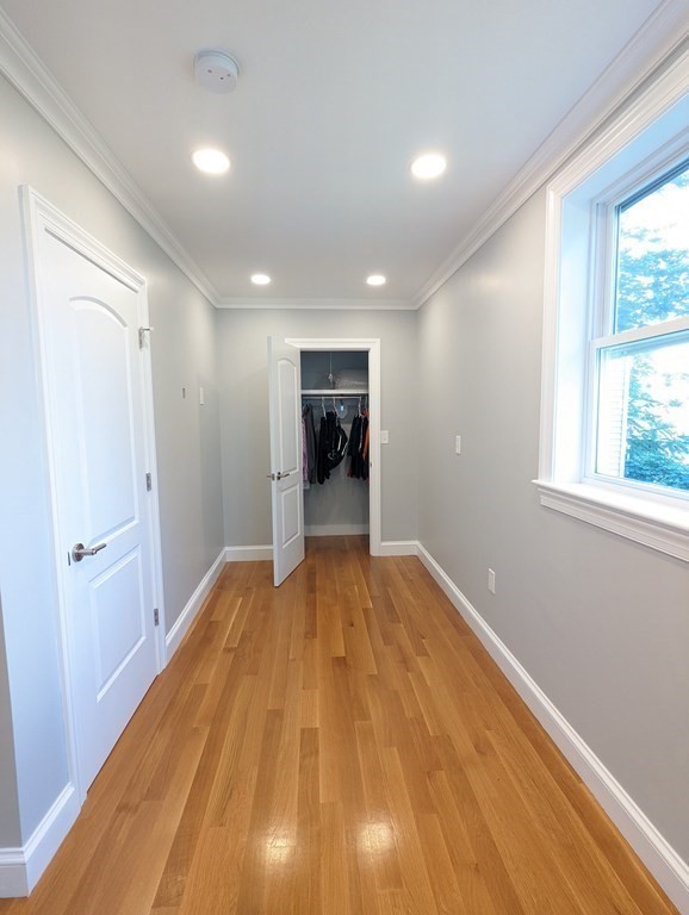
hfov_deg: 78.2
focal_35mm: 16
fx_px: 424
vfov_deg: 94.4
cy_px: 458
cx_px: 344
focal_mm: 2.35
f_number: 2.2
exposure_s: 1/120
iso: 300
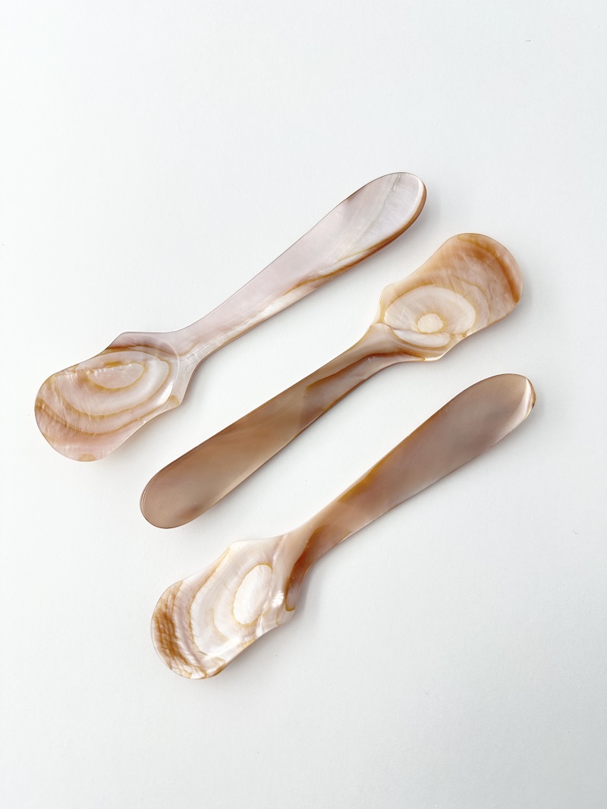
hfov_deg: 56.8
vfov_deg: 71.6
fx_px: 561
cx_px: 304
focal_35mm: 24
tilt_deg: -83.8
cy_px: 404
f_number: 1.78
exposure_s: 1/482
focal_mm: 6.86
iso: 80
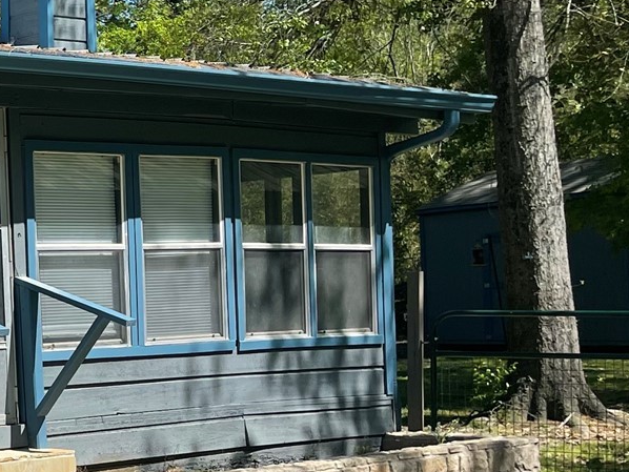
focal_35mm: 89
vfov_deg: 16.6
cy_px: 310
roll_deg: +1.9
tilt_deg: -0.9
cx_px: -377
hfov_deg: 18.8
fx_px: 1618
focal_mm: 5.1
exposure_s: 1/3086
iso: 32
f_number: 1.6
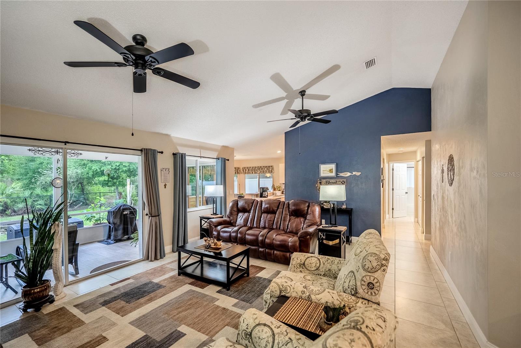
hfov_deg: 104.2
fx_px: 203
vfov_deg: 81.3
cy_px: 174
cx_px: 260
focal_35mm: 14
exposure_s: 1/800
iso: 1600
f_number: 3.2
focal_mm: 14
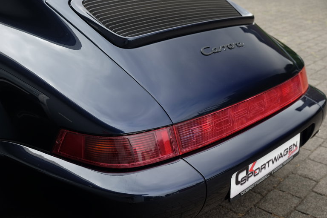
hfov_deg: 43.6
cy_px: 109
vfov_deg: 29.9
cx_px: 164
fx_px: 409
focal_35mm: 45
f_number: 5
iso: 200
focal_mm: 30.2
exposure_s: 1/125
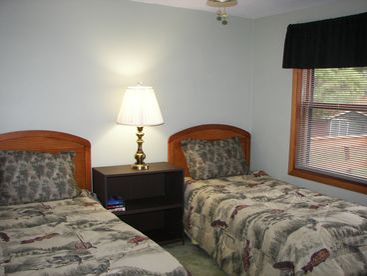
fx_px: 382
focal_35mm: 36
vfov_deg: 39.7
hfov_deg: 51.4
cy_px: 138
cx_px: 184
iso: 100
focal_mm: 6
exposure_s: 1/30
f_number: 2.8
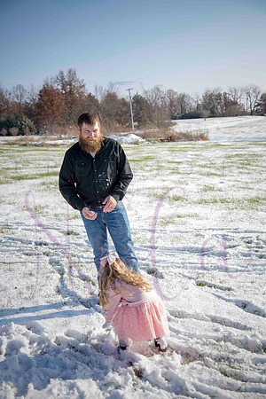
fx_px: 465
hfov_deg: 31.9
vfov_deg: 46.4
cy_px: 200
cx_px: 133
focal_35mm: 42
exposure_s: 1/2500
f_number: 4.2
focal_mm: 42
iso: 800
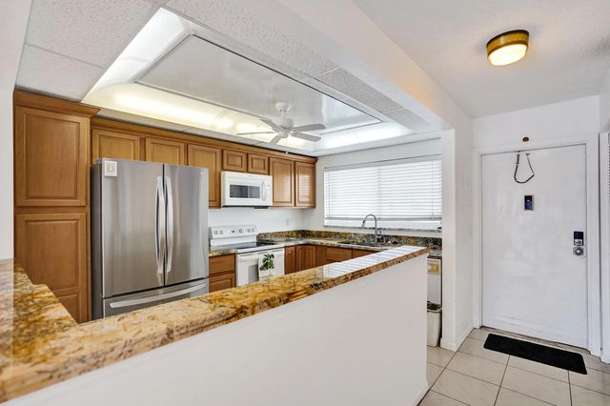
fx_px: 271
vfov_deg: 73.7
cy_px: 203
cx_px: 305
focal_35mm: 16
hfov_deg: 96.8
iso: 800
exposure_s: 1/640
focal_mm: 16
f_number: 2.8
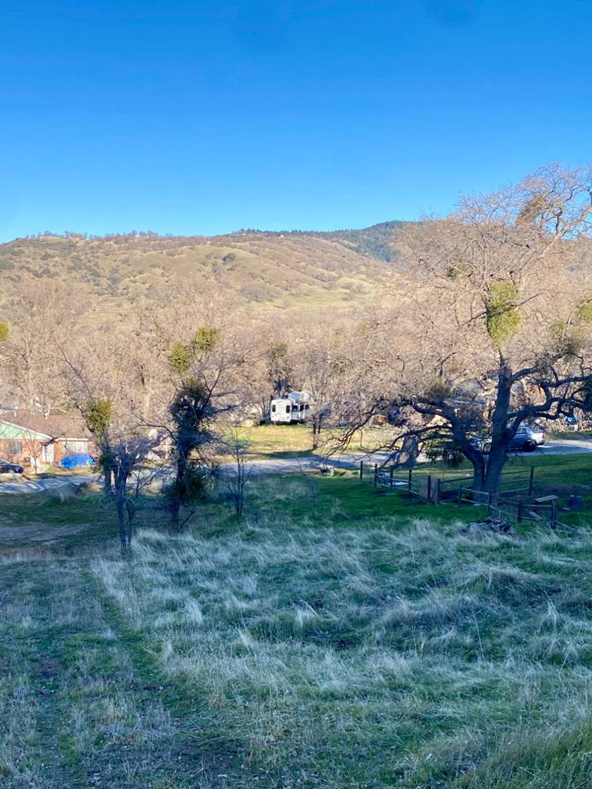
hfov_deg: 37.3
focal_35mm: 38
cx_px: 199
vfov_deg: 47.5
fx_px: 866
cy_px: 571
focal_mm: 4.25
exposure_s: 1/1287
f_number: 1.8
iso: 32
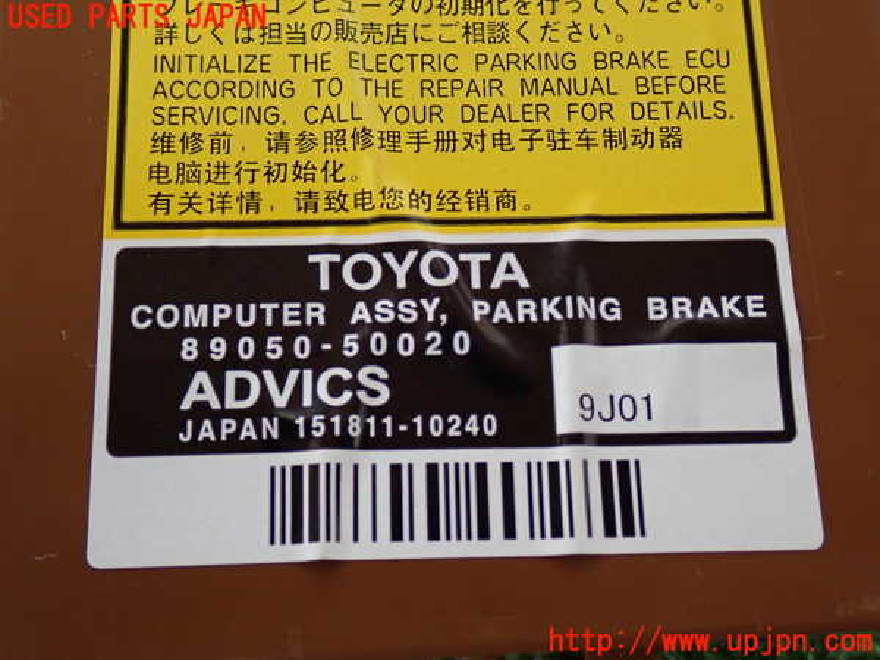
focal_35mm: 47
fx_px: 1195
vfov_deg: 30.9
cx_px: 440
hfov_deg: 40.4
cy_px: 330
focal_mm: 8.4
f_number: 3.1
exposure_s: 1/50
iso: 500
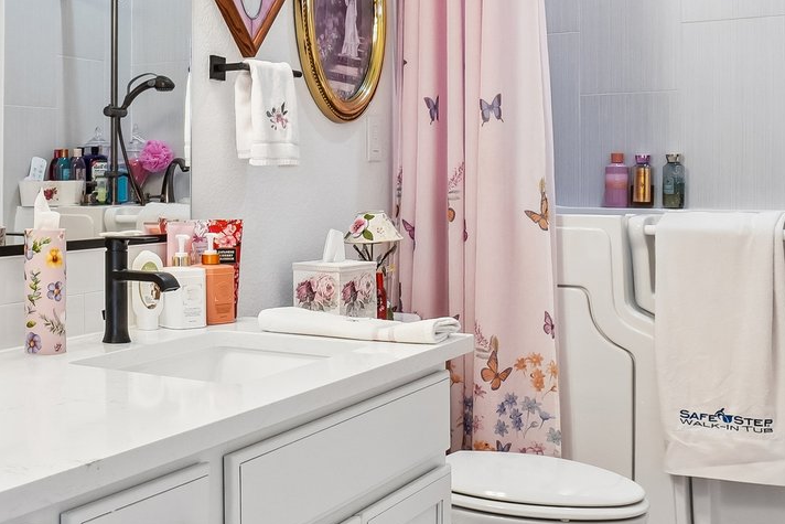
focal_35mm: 47
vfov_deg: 28.3
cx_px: 139
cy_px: 187
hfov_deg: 39.6
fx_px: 1035
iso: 400
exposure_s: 1/25
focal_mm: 11
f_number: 8
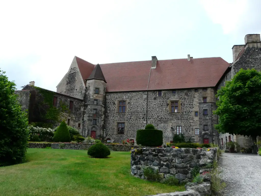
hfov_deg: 54.0
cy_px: 98
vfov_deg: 41.8
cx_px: 130
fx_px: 256
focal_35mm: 34
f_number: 5.6
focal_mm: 5.6
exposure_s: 1/250
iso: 100
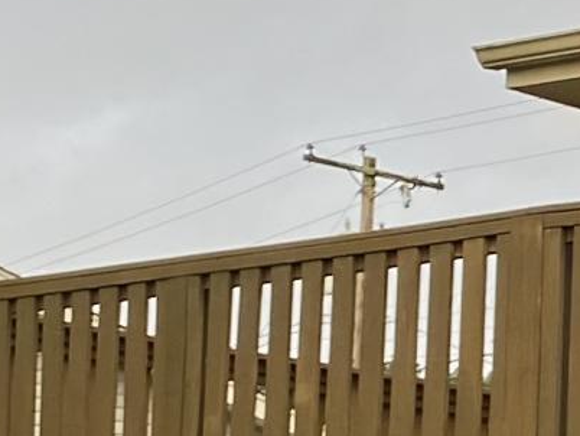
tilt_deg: +3.4
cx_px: 1642
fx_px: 3252
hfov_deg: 8.7
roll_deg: -1.9
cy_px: 725
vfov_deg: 7.5
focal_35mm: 194
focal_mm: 4.25
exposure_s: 1/124
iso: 32
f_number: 1.8
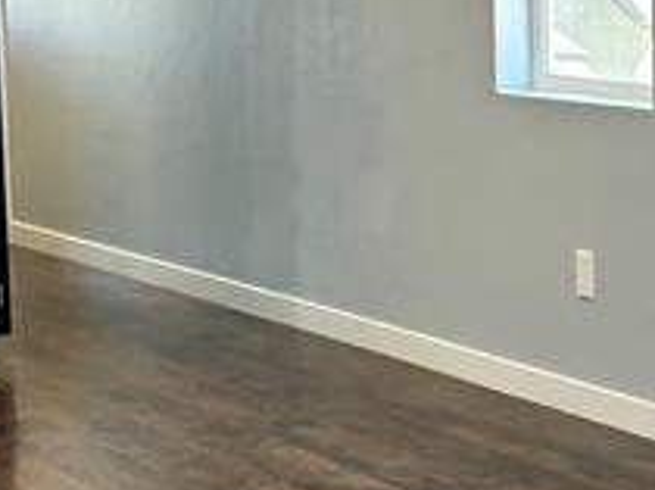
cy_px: 125
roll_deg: +2.4
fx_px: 2400
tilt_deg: -4.2
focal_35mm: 127
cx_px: 458
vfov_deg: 11.6
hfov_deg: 15.5
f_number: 1.6
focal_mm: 5.96
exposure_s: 1/60
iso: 100
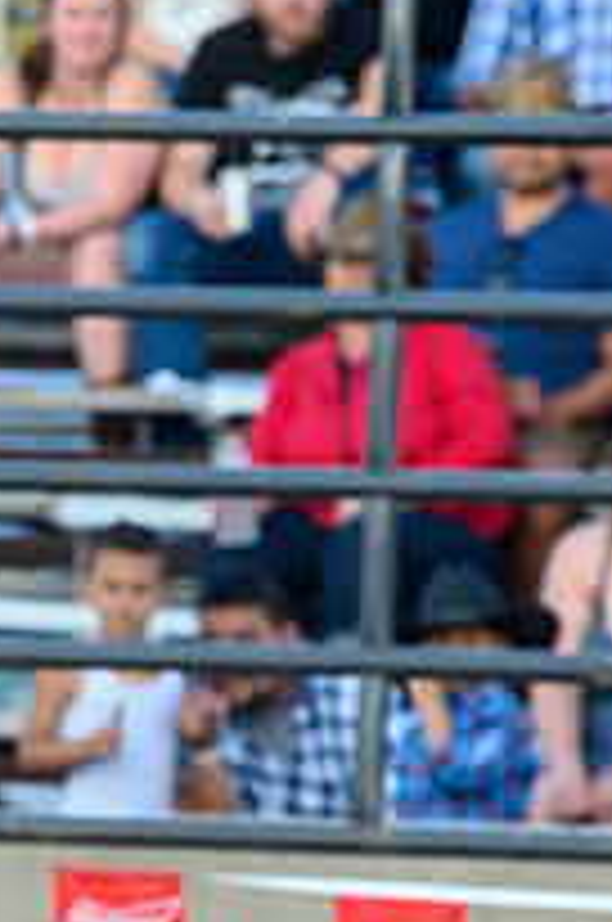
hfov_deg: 1.9
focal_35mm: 705
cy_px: 873
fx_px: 18037
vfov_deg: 2.9
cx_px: -684
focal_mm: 200
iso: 1400
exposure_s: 1/1000
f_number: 4.5
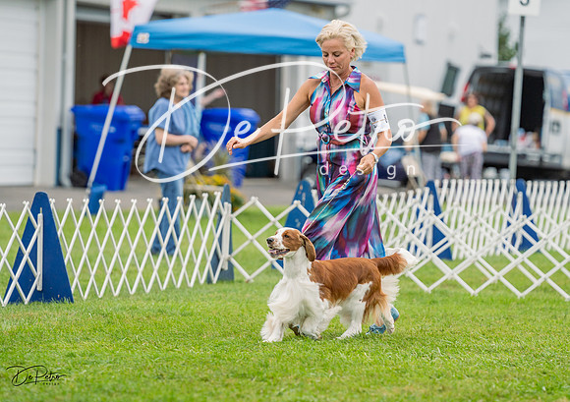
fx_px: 4034
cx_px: 302
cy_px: 170
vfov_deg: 5.7
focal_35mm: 250
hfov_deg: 8.1
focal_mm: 200
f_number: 3.5
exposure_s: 1/1250
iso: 400
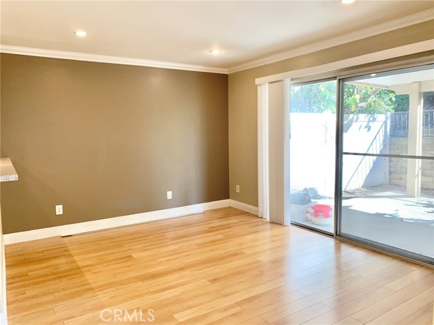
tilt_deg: -5.4
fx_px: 326
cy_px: 162
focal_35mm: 26
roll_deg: +0.8
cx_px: 217
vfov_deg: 53.1
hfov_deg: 67.3
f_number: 1.8
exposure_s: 1/120
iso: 80
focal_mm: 4.25
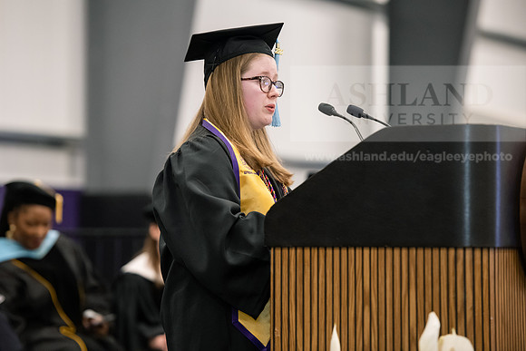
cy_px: 176
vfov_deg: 8.6
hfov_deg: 12.8
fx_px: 2338
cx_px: 263
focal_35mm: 160
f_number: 3.5
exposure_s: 1/200
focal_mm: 160
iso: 3200
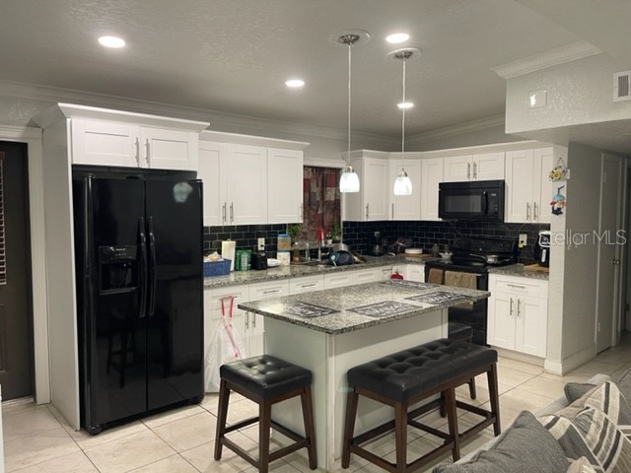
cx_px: 316
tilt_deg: -3.8
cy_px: 236
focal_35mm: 26
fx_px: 474
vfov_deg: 53.1
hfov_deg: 67.3
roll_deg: -0.8
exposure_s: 1/60
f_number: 1.6
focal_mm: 5.1
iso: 125
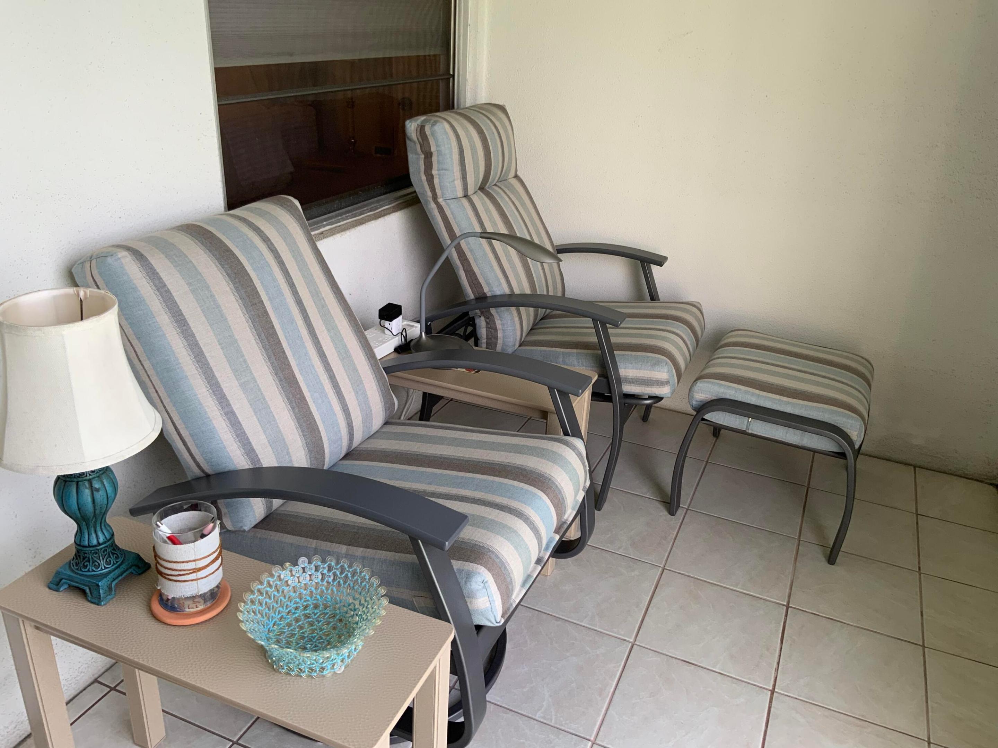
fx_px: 836
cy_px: 374
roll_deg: -3.0
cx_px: 499
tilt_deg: -24.1
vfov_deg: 48.2
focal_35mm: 29
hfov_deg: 61.7
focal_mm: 3
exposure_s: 1/122
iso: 40
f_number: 1.8
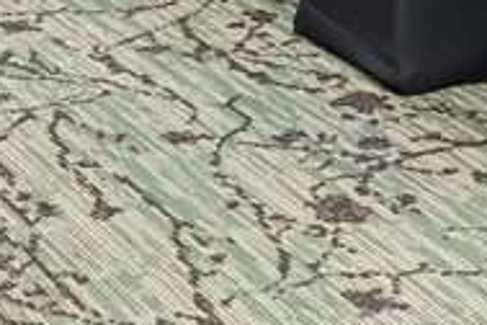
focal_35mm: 111
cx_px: 23
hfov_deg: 18.1
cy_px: -722
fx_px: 1501
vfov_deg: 9.2
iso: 800
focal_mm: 14
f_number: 8
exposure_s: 1/3
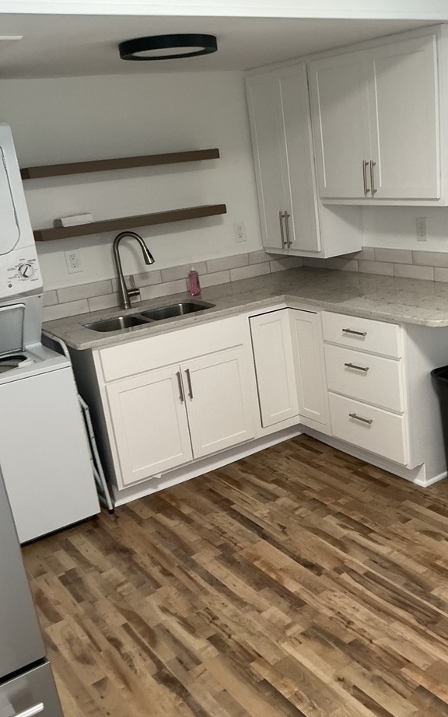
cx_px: 294
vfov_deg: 54.0
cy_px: 372
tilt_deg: -19.0
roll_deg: +6.3
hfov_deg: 35.0
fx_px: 703
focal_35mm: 36
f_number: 1.8
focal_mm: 3
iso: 100
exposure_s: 1/60
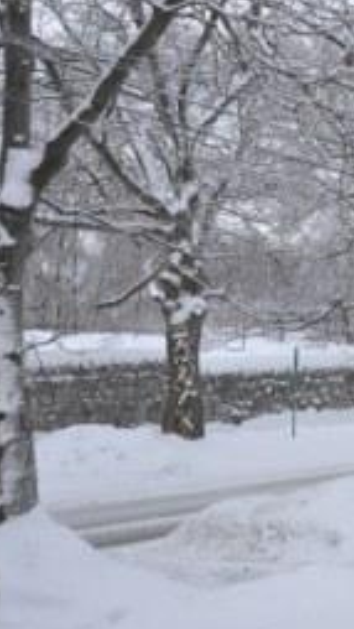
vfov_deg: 22.7
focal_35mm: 94
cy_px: 275
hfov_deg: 12.5
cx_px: 455
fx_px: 1568
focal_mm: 34
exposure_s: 1/125
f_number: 5.6
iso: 360
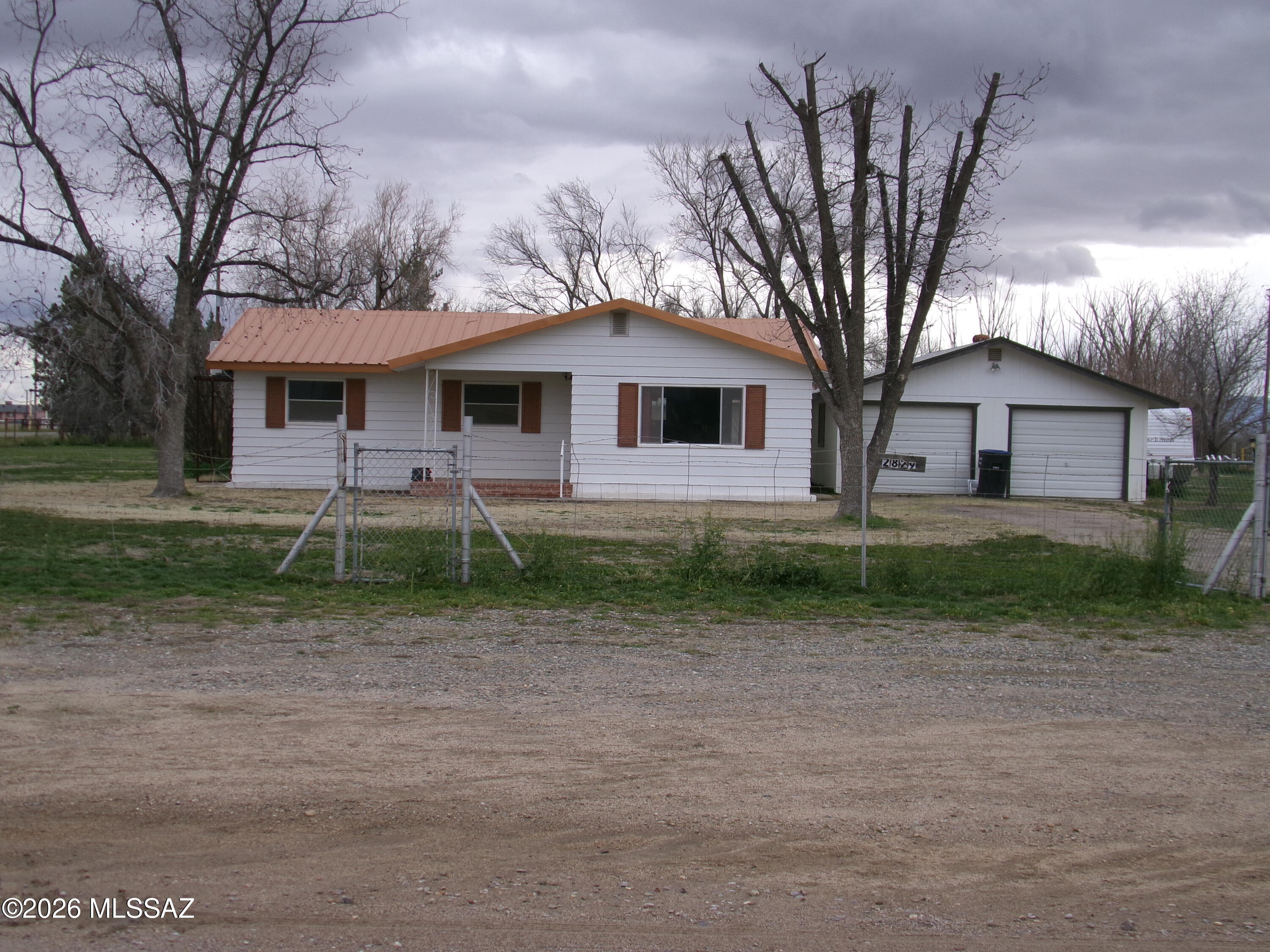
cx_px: 635
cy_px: 476
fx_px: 1761
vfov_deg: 30.3
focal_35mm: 48
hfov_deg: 39.7
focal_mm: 8.5
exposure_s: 1/320
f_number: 4.2
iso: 100
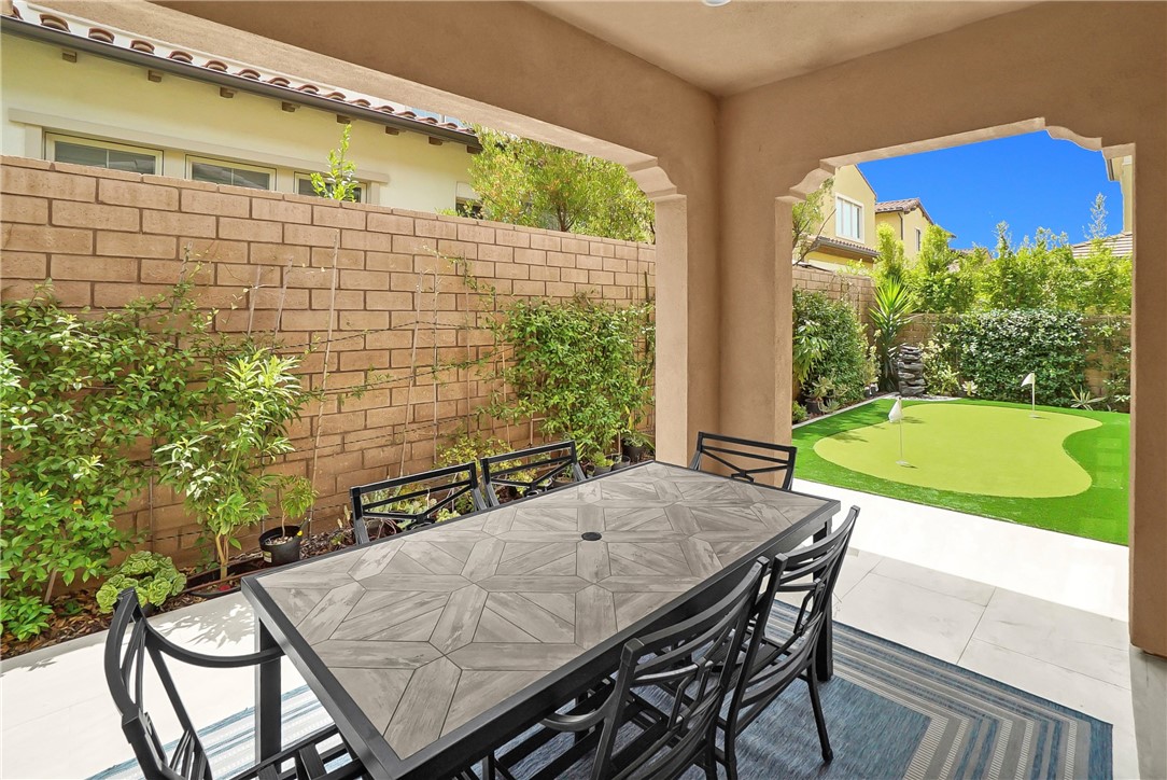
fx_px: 486
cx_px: 584
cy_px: 390
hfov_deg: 100.4
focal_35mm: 15
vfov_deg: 77.4
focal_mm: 10
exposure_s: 1/800
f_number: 10
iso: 800
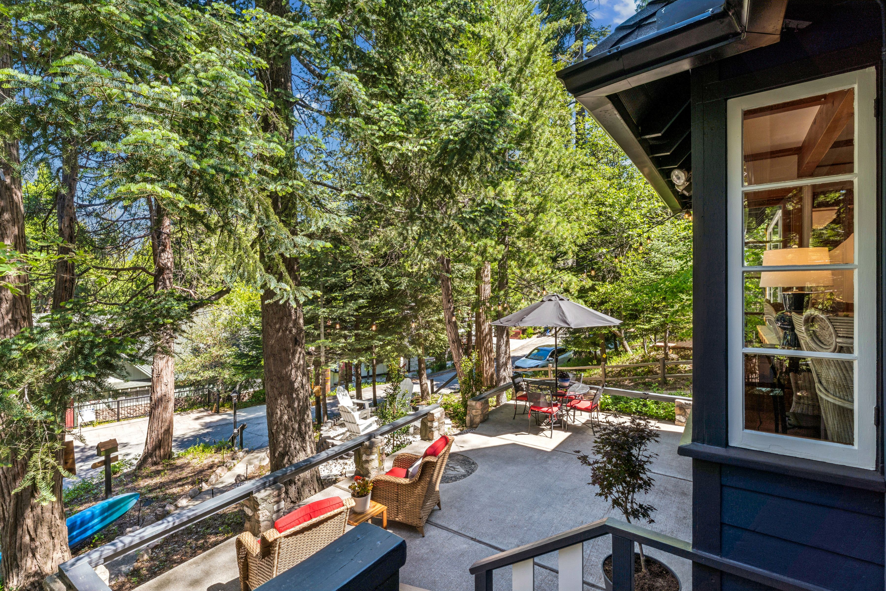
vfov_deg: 71.4
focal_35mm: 17
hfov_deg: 94.3
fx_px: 411
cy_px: 296
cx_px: 443
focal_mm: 16.7
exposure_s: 1/6
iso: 100
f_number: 22
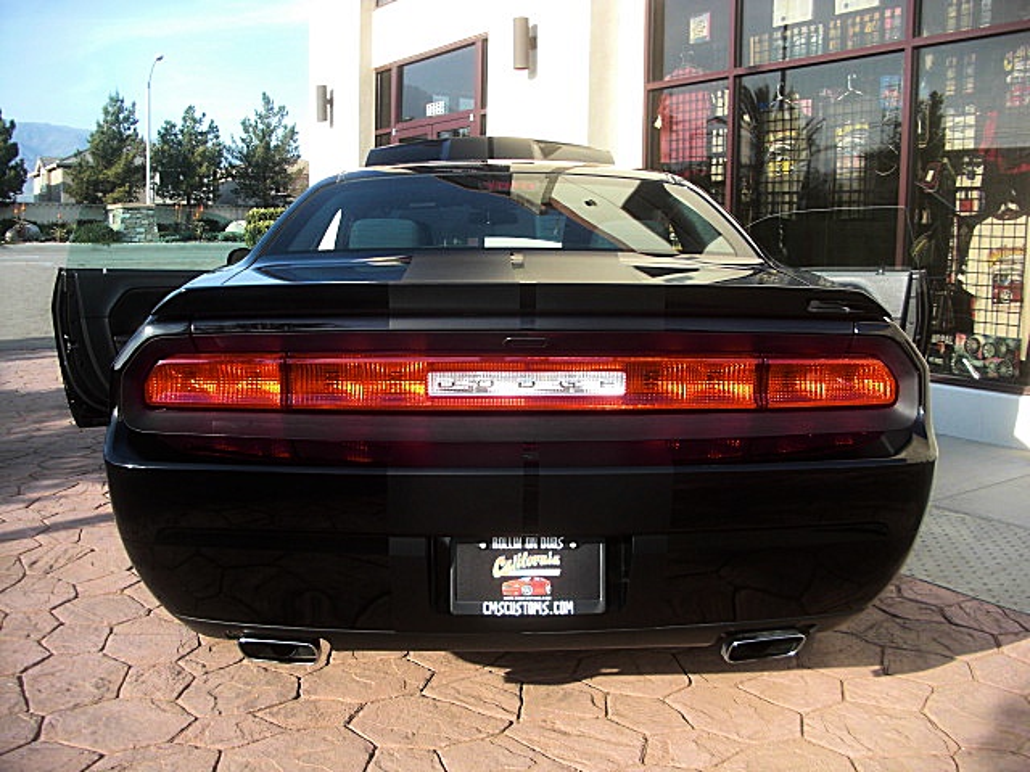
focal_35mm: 36
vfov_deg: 39.7
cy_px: 386
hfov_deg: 51.4
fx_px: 1071
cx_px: 515
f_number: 2.8
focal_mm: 6.3
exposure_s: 1/250
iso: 50
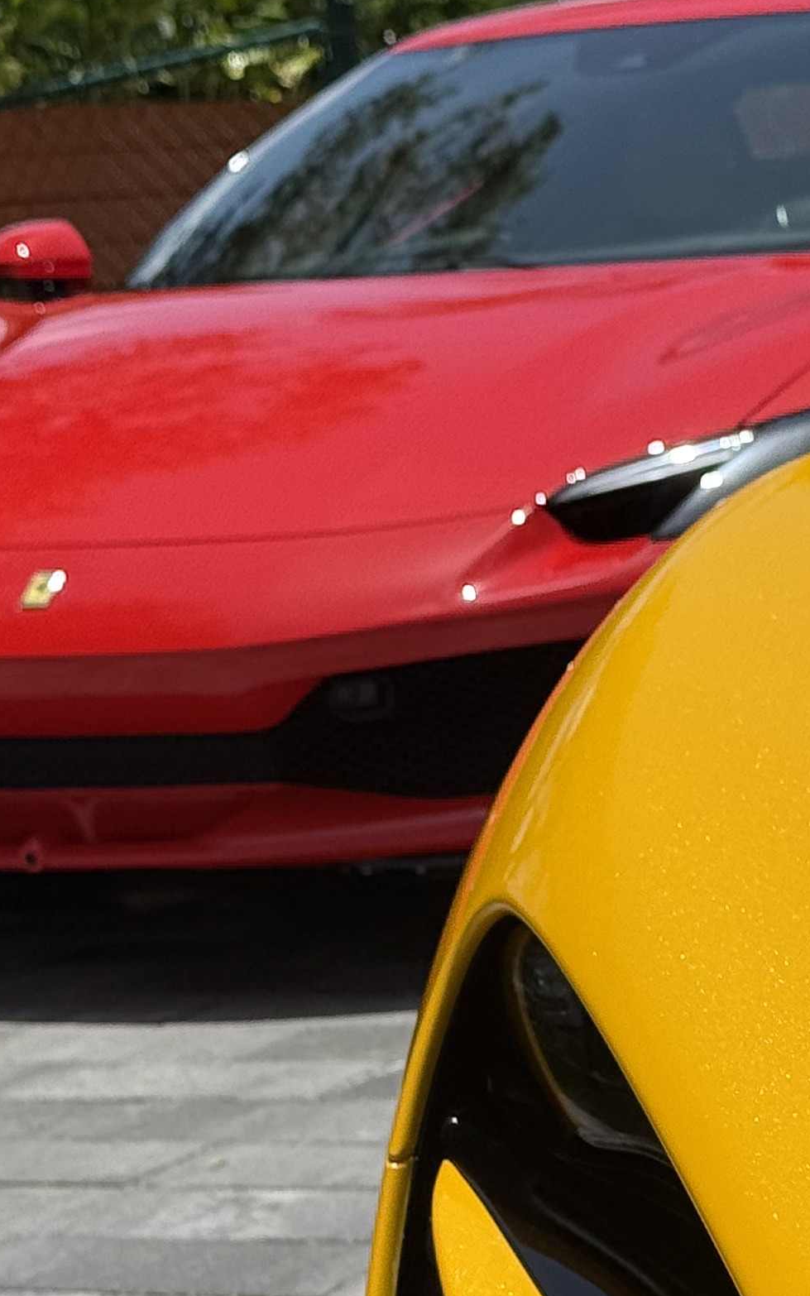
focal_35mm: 131
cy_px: 1287
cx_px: 753
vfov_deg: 15.7
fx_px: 4626
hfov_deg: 10.0
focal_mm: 6.76
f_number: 1.78
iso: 64
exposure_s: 1/8772
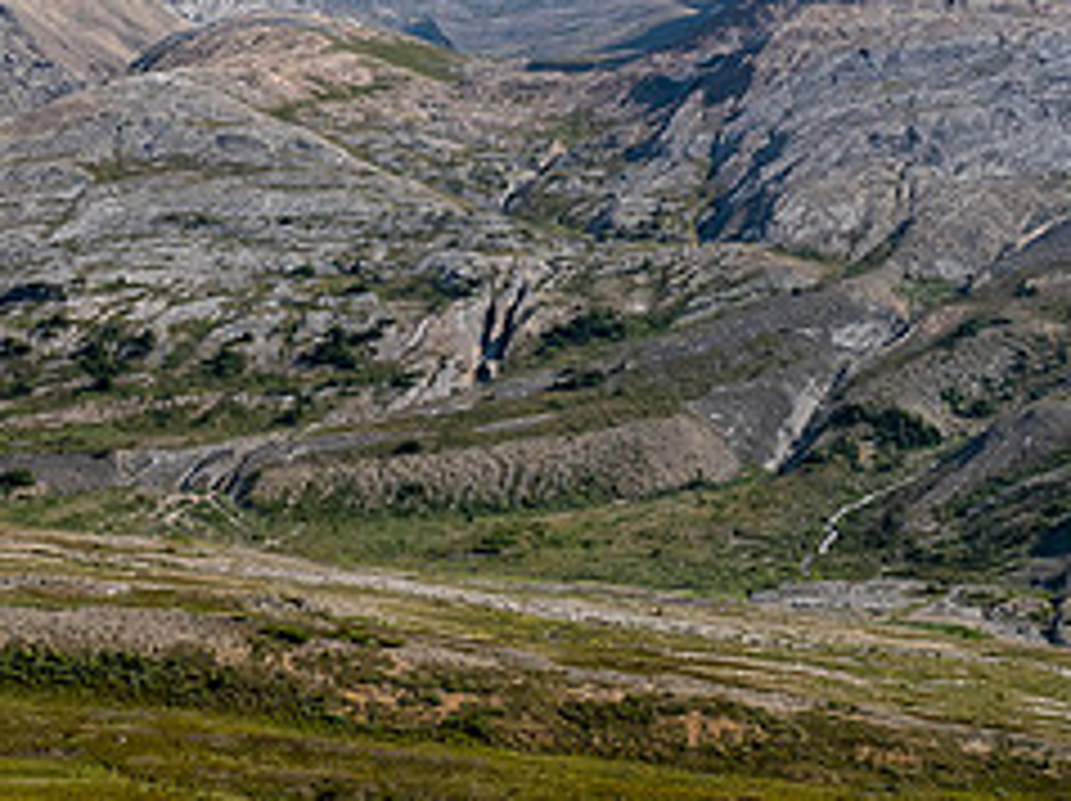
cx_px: 477
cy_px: 155
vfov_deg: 18.7
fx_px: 2411
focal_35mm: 78
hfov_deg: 25.0
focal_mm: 16
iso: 200
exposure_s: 1/160
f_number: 8
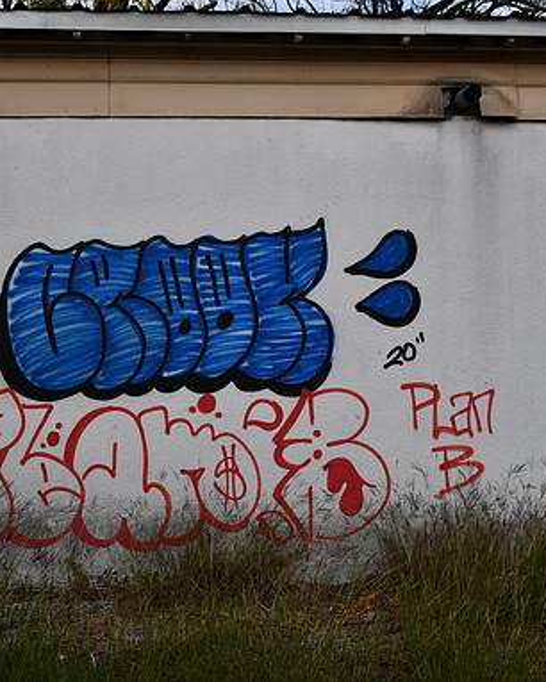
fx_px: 949
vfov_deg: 39.5
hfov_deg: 32.1
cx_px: 261
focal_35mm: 47
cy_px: 338
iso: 100
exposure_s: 1/320
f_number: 9
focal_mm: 22
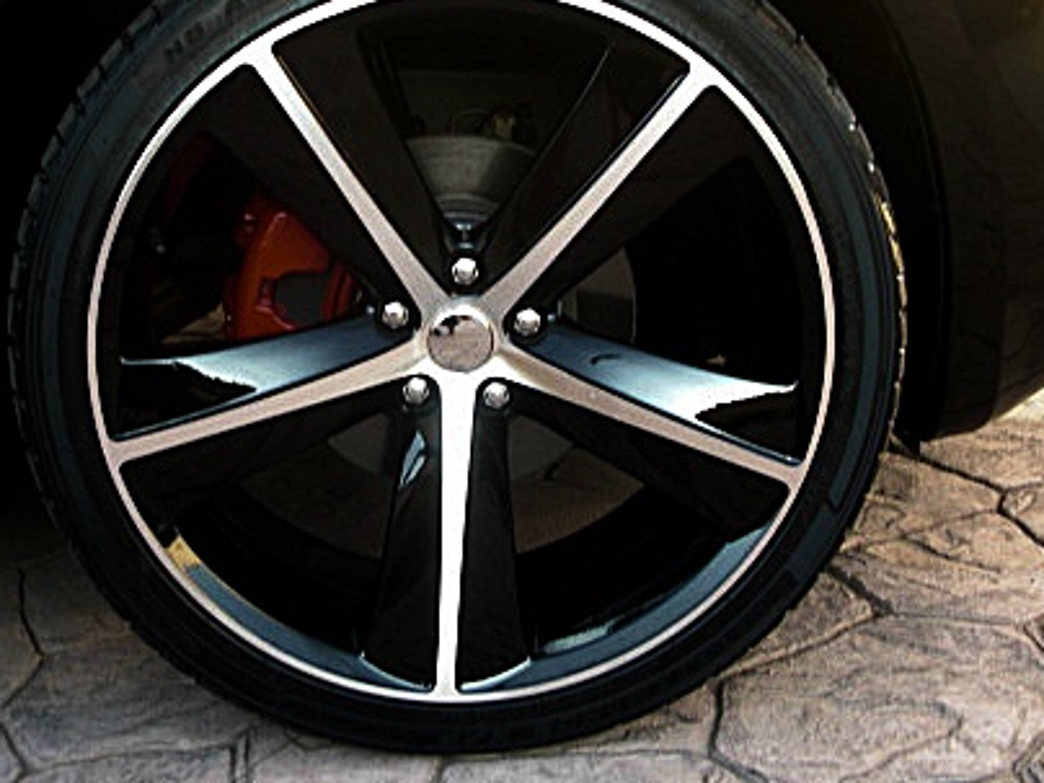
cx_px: 411
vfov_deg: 25.4
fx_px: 1719
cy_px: 222
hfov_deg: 33.7
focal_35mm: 57
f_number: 2.8
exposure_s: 1/125
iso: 200
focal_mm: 6.3
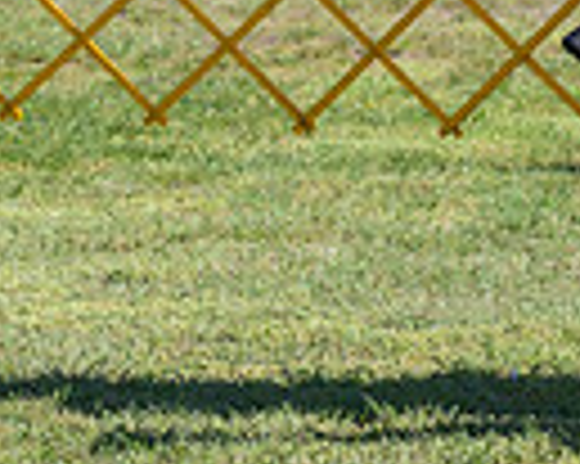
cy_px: -176
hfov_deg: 3.1
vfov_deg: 2.5
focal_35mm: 614
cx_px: 780
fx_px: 10532
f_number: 6.3
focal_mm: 125
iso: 320
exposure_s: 1/1250
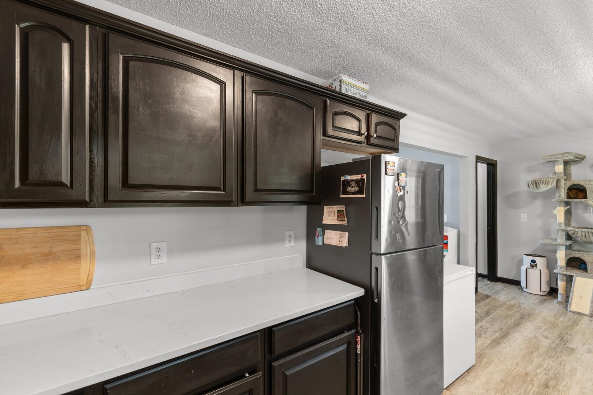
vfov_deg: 77.3
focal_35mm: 15
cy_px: 198
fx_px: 247
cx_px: 296
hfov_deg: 100.4
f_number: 4.5
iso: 100
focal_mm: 10
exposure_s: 1
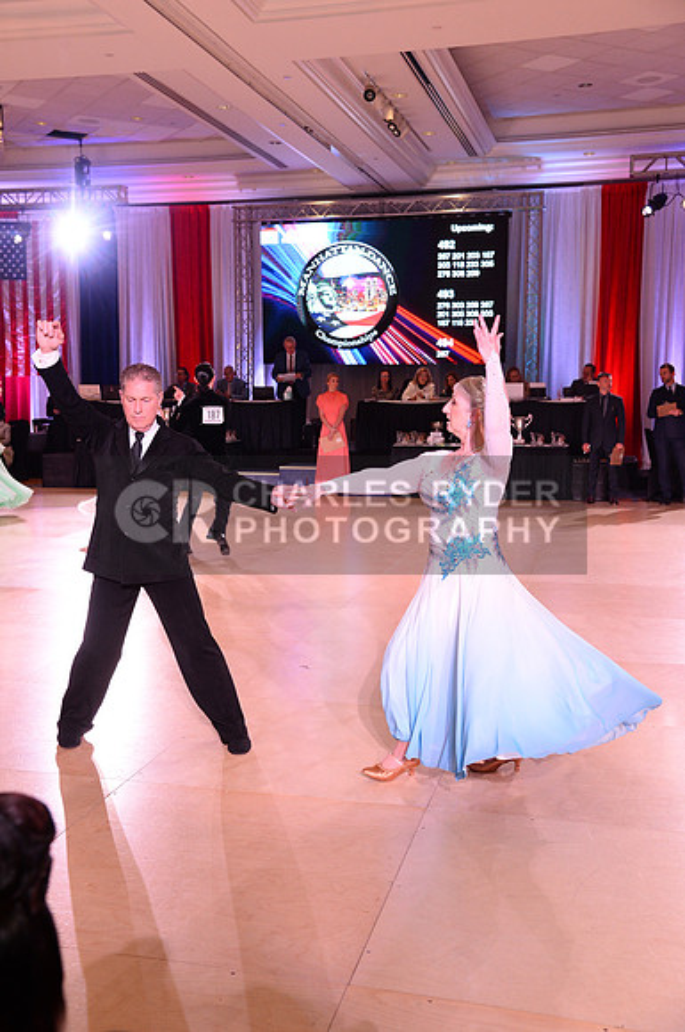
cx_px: 342
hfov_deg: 35.0
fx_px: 1088
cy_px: 516
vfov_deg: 50.8
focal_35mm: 38
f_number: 5
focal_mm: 38
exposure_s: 1/250
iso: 2500
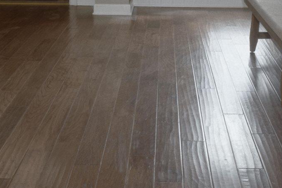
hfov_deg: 31.4
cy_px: -76
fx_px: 501
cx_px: 146
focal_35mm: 64
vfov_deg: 19.2
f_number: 9
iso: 1000
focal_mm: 14
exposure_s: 1/160
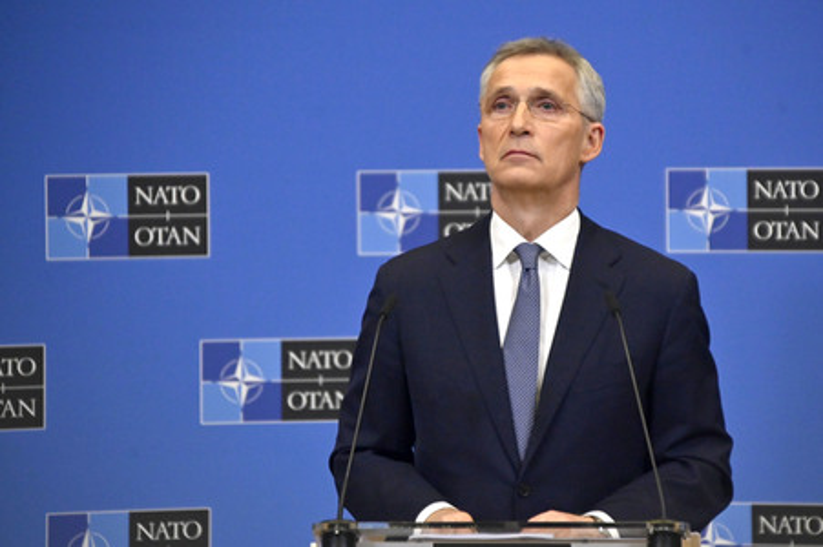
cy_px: 274
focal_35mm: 320
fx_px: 7310
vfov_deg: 4.3
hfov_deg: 6.4
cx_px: 412
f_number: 6.3
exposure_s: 1/400
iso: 3200
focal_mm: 320
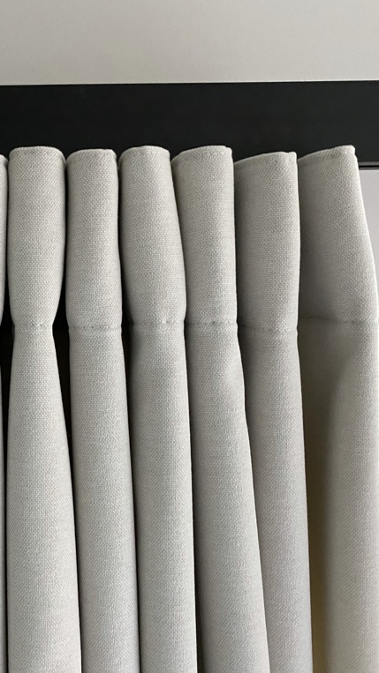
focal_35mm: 38
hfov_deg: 28.9
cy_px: 335
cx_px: -13
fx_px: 679
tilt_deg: -1.7
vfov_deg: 52.8
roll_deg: +0.4
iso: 400
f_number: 1.8
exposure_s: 1/60
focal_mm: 4.25
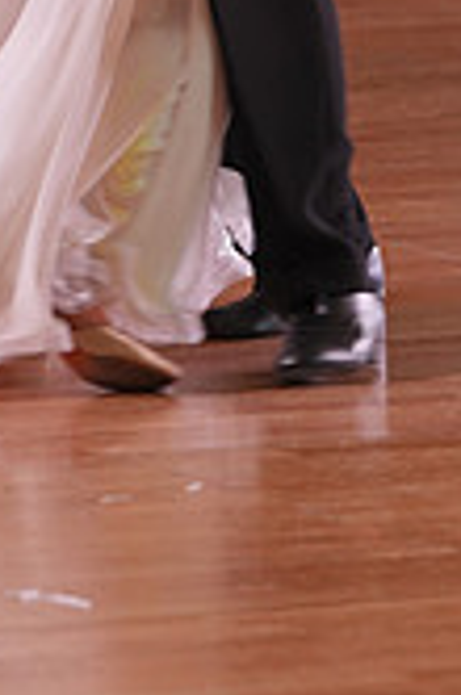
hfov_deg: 2.4
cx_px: 145
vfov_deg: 3.6
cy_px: -314
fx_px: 11148
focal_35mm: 578
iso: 800
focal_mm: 165
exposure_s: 1/200
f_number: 4
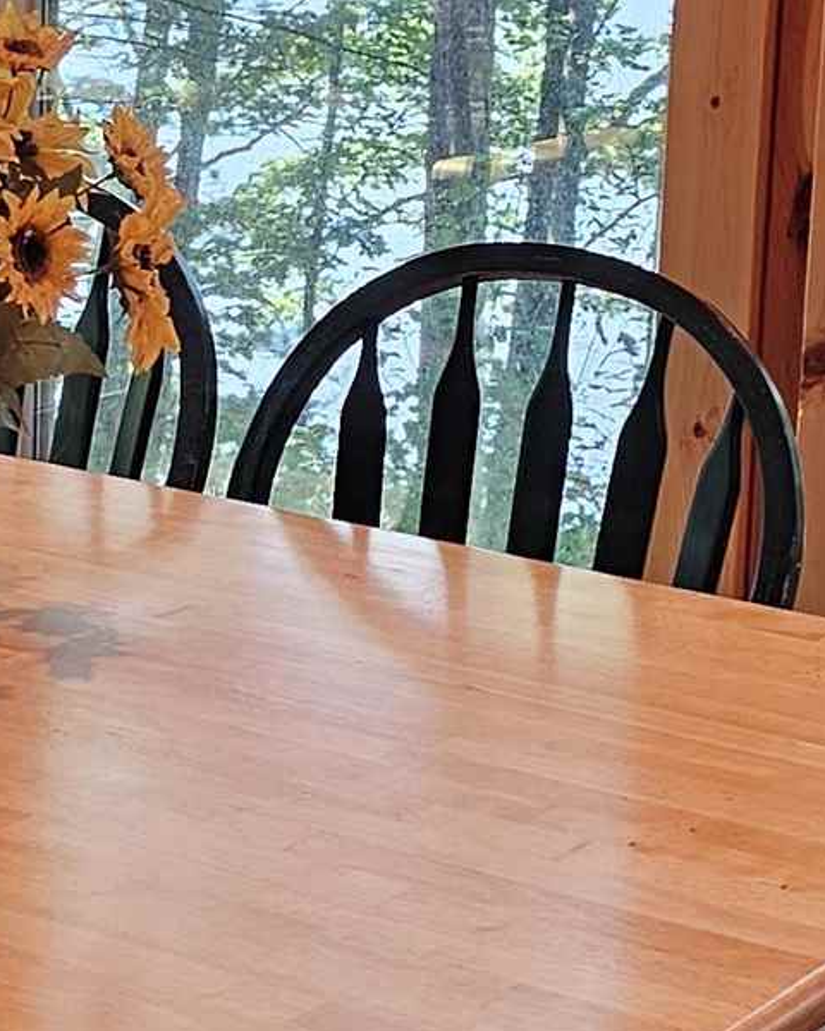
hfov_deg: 13.4
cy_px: 217
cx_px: 339
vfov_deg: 16.6
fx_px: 3510
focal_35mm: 115
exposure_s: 1/120
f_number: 1.7
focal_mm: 6.3
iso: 160
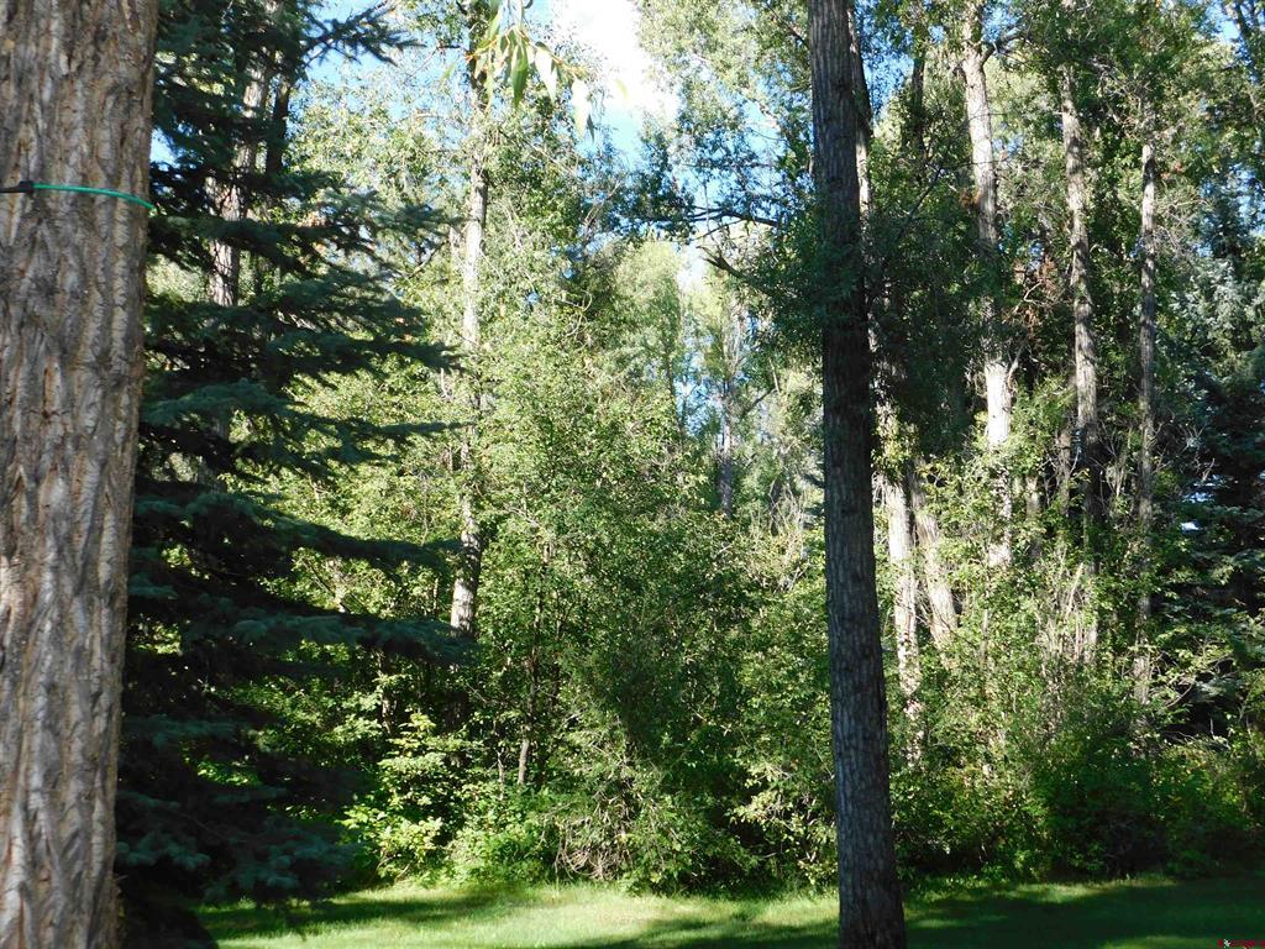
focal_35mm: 45
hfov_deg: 42.1
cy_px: 474
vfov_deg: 32.2
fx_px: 1644
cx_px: 632
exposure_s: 1/200
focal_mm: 8
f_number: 3.7
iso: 125
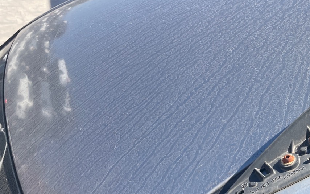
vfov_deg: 22.4
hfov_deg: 31.9
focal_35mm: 58
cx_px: 321
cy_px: 93
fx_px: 490
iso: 32
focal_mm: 4.2
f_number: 1.6
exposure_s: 1/1770
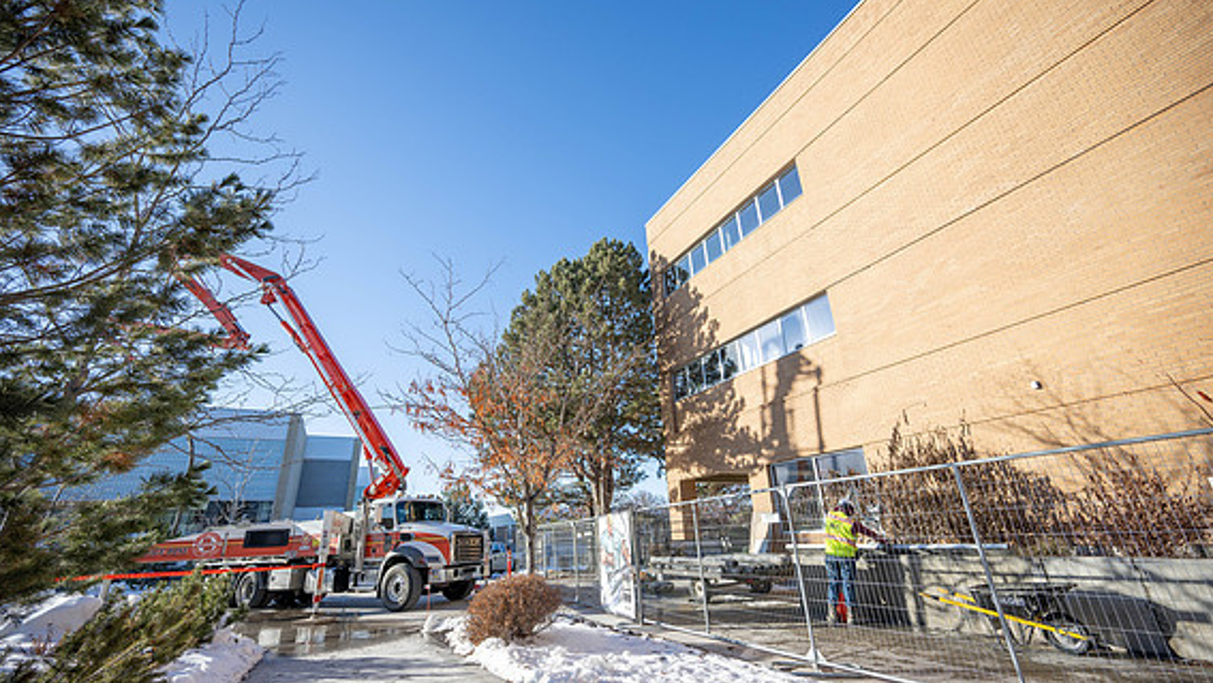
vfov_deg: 70.5
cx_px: 608
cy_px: 350
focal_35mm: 15
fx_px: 482
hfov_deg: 103.0
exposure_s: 1/1000
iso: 160
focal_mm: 14
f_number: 4
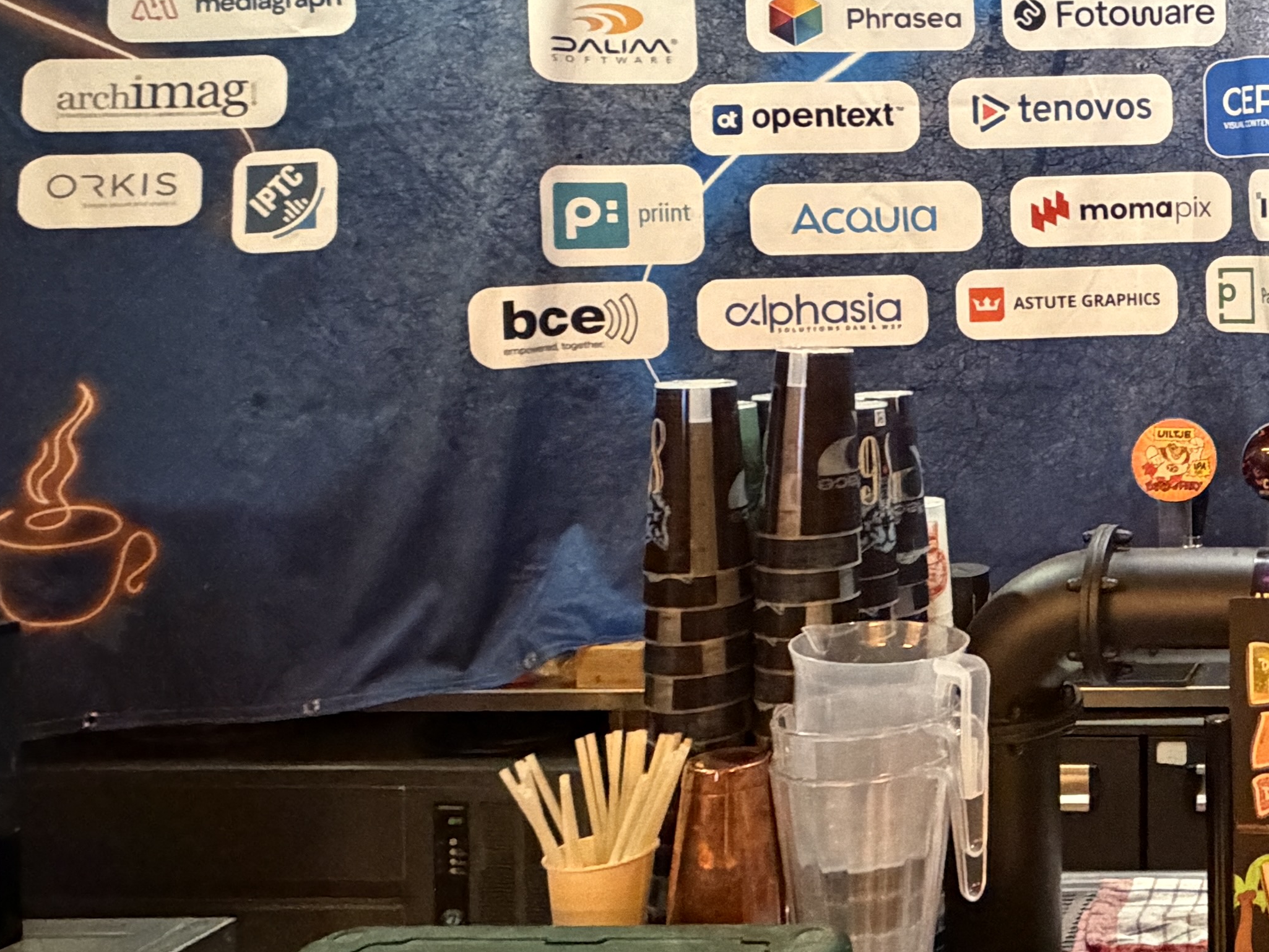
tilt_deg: -3.3
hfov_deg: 36.9
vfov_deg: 36.4
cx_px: 1512
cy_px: 300
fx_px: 1430
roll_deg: +0.4
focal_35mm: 39
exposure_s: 1/50
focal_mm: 2.22
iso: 1000
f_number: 2.2
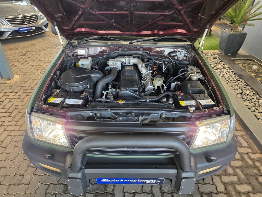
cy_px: 98
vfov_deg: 58.9
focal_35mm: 23
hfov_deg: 73.9
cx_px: 131
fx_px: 174
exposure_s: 1/180
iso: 160
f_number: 1.7
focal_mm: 6.25
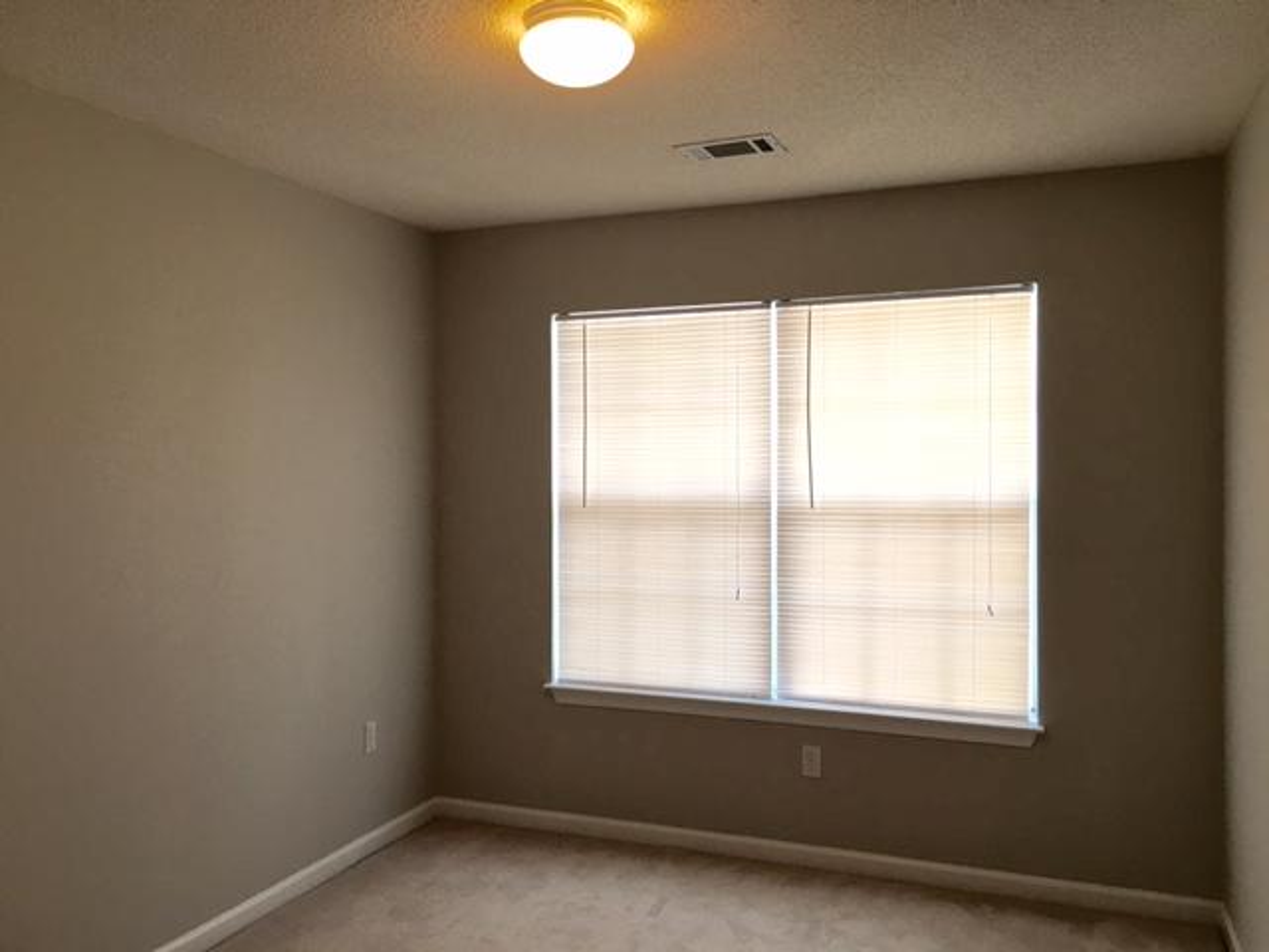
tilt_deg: -1.6
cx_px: 634
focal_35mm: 29
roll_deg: +0.1
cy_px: 476
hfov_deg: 61.7
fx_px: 1063
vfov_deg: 48.2
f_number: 2.2
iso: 25
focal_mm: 4.15
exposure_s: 1/40
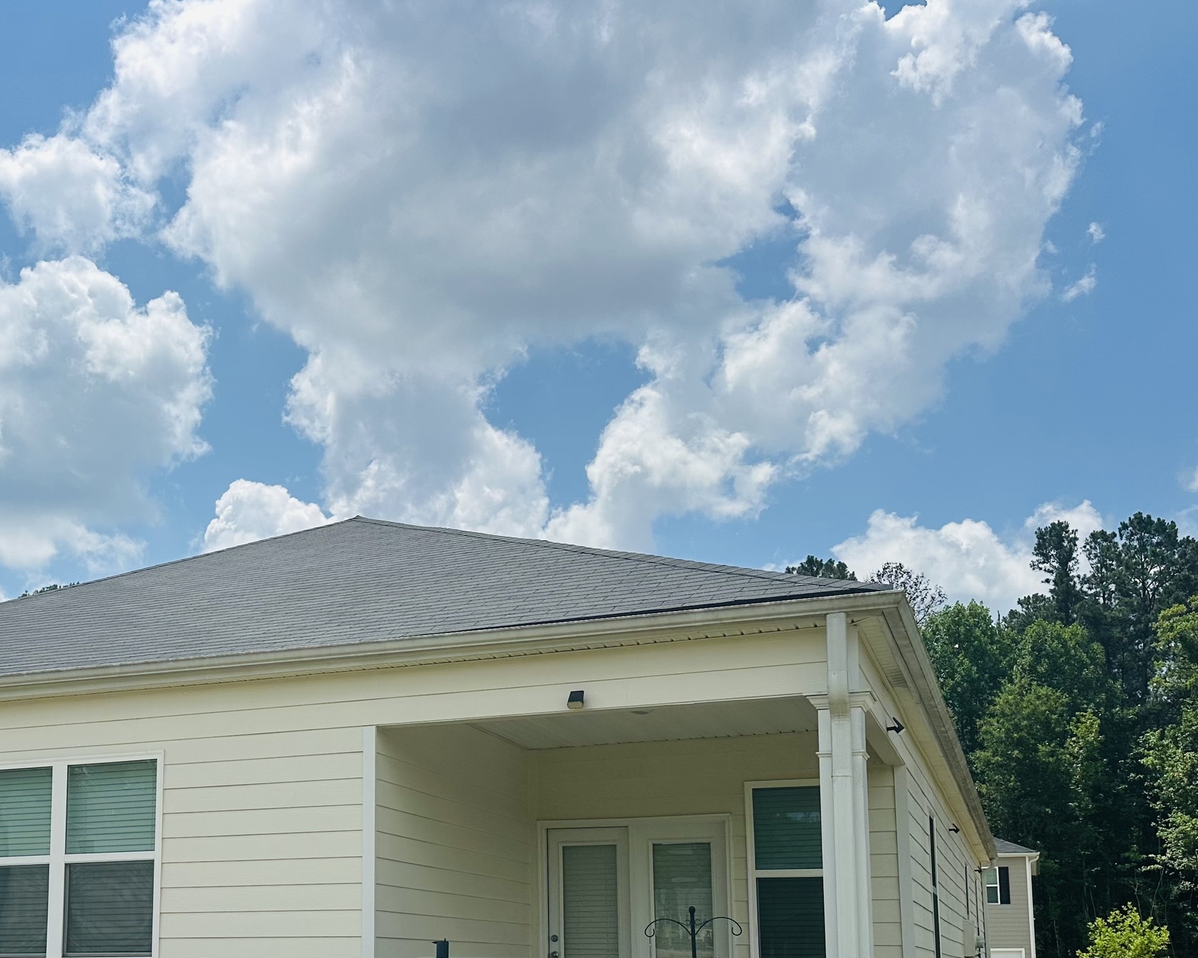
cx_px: 347
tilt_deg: +7.8
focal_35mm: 40
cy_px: 760
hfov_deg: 44.7
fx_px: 1418
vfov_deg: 36.1
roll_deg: -1.1
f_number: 1.78
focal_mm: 6.86
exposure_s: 1/10753
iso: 80
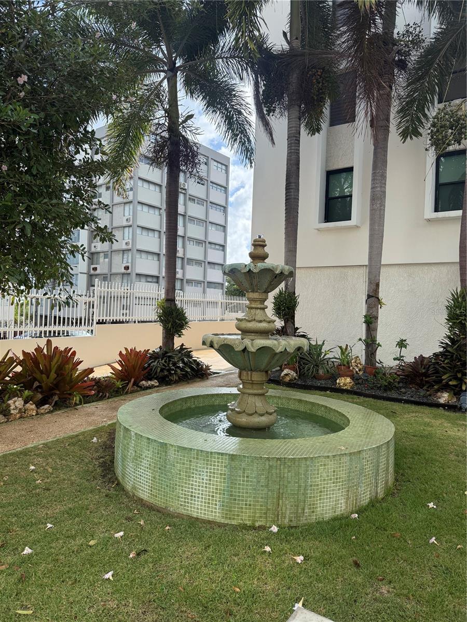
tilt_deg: +1.5
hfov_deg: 56.8
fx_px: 432
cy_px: 311
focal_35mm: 24
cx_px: 234
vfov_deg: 71.6
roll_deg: -2.9
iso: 100
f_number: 1.78
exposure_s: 1/2801
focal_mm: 6.76
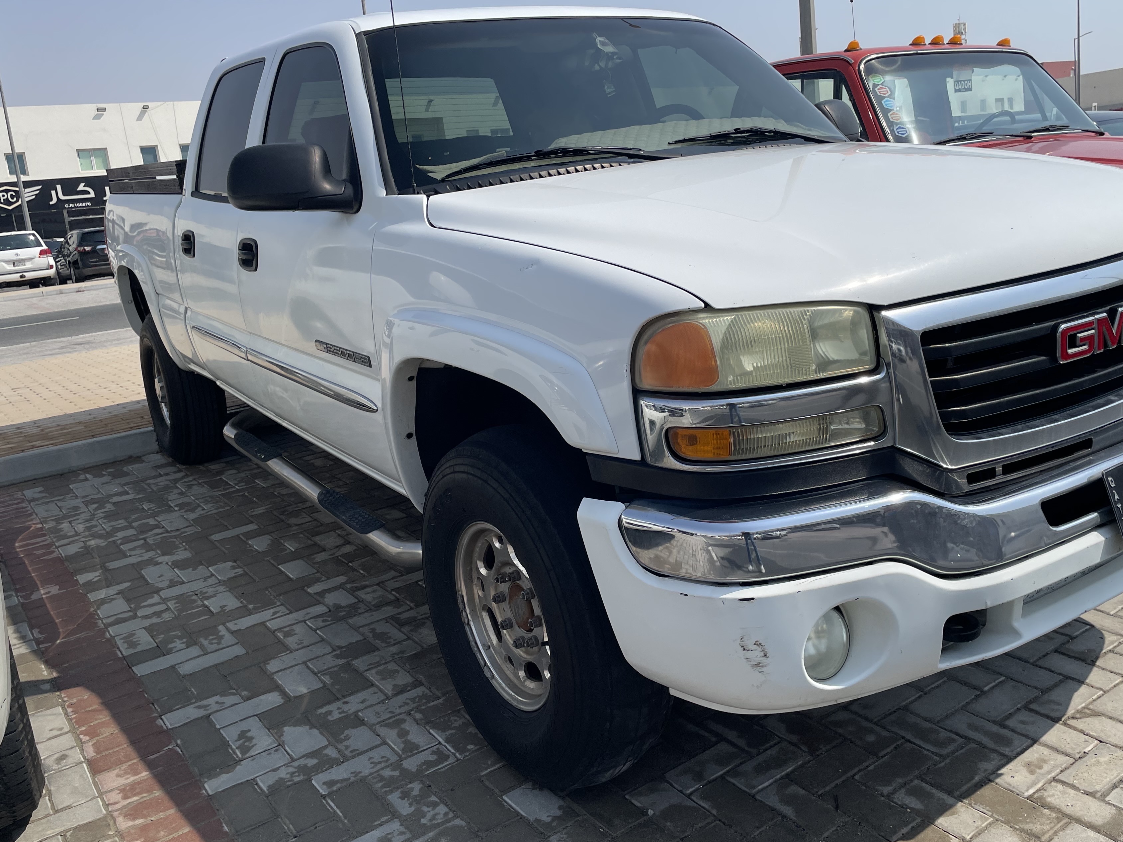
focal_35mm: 31
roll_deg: +6.5
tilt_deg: -9.9
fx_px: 1006
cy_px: 384
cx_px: 617
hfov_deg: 58.2
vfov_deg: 45.4
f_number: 1.6
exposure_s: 1/5556
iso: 32
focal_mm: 4.2
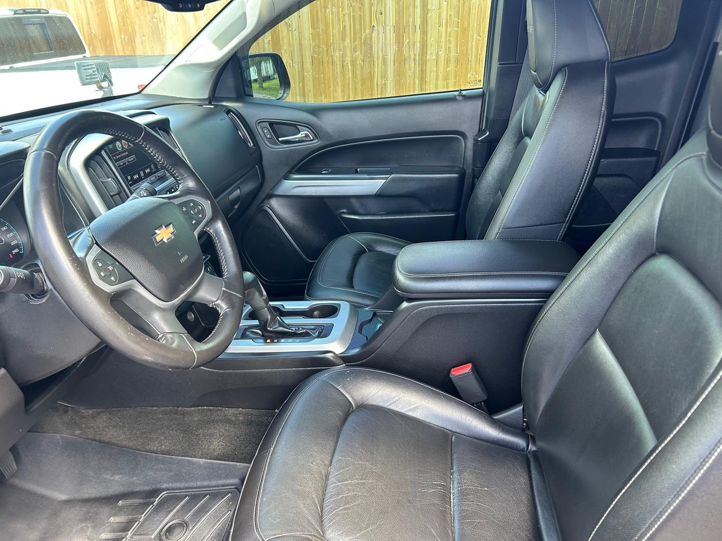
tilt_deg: -24.8
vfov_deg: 53.1
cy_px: 270
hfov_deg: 67.3
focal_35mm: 26
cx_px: 361
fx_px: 542
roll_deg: +2.0
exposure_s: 1/121
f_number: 1.5
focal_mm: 5.7
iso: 80
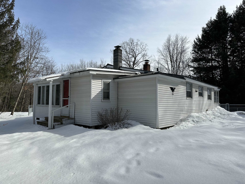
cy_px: 92
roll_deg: -0.2
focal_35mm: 24
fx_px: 170
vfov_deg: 56.8
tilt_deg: +3.2
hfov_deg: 71.6
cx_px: 122
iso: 80
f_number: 1.78
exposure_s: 1/6623
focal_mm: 6.86
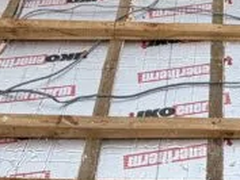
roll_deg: -0.8
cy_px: 69
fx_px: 562
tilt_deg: -43.7
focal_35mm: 81
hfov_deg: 23.5
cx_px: 212
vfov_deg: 18.2
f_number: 2.2
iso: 40
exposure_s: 1/734
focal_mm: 2.22
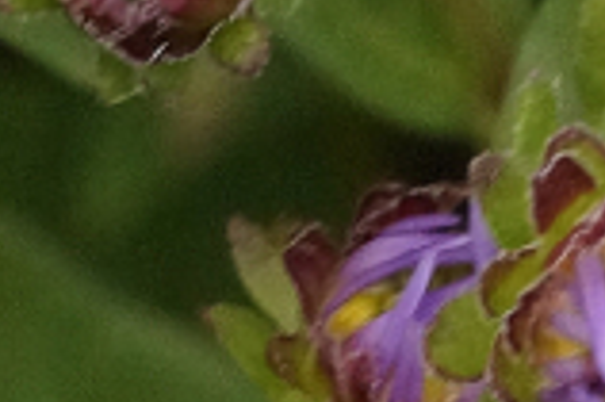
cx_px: 391
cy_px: -666
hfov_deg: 1.8
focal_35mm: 1141
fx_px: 19155
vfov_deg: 1.2
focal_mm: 100
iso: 1600
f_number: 13
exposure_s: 1/160
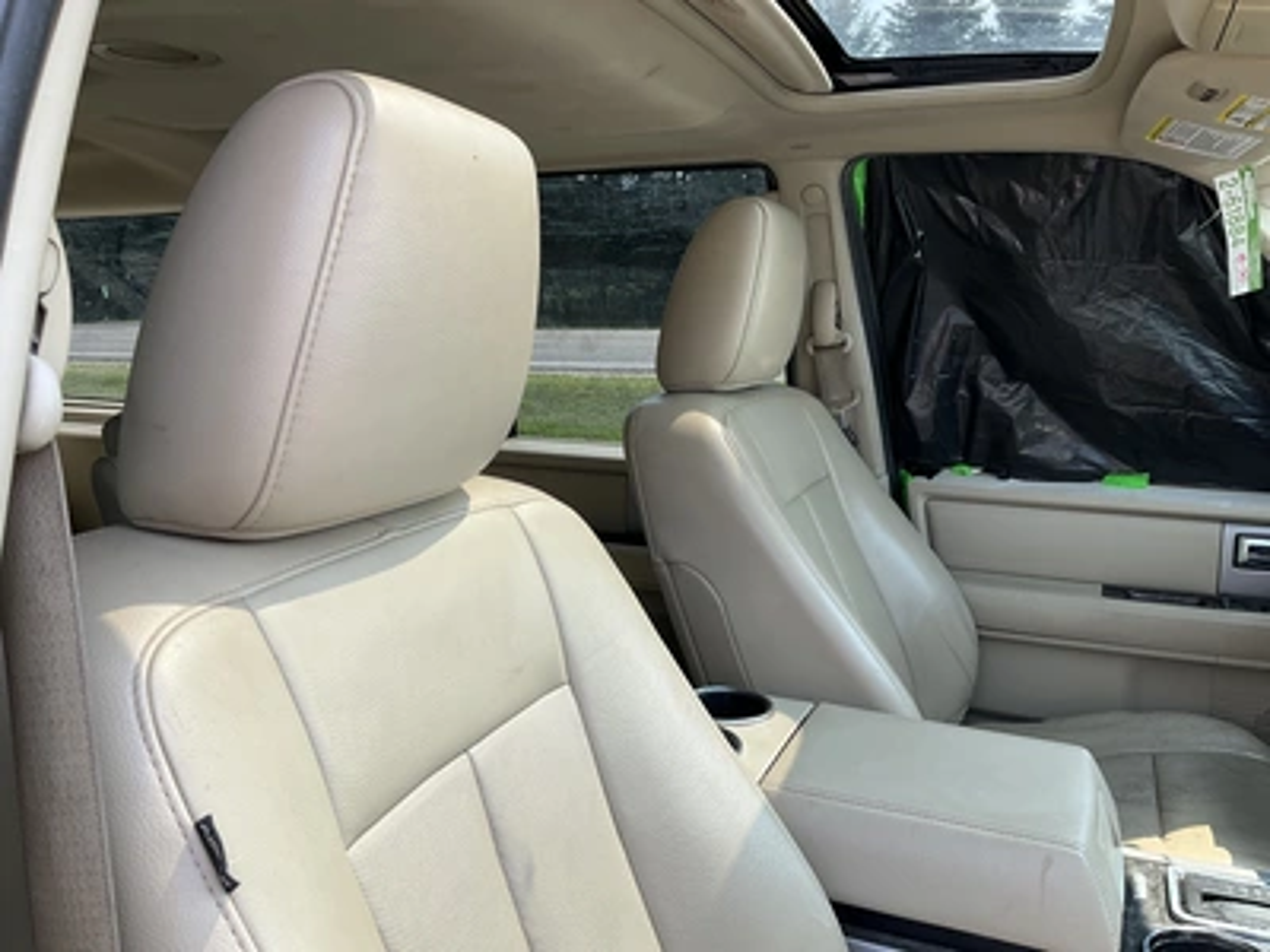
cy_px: 476
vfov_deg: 48.2
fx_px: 1064
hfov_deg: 61.7
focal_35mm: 29
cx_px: 635
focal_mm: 3
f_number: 1.8
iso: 25
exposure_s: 1/351
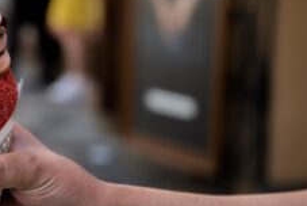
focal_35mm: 114
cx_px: -7
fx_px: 973
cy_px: 115
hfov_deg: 17.5
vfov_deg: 12.1
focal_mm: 53
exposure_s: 1/125
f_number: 4
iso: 100
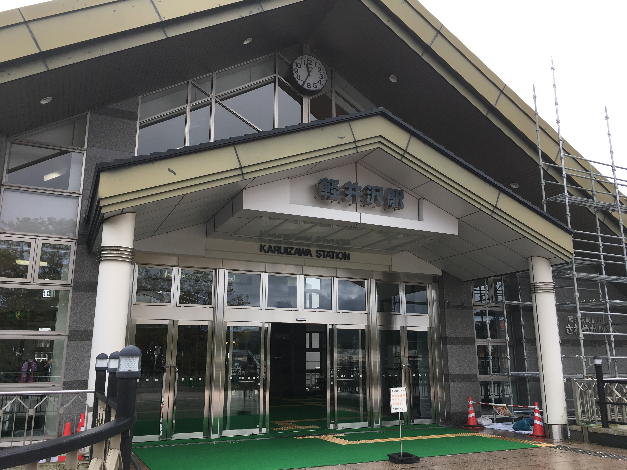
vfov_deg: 48.2
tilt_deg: +12.5
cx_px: 314
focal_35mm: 29
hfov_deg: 61.7
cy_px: 235
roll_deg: -0.4
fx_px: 525
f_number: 2.2
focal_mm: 4.15
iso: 25
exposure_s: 1/641
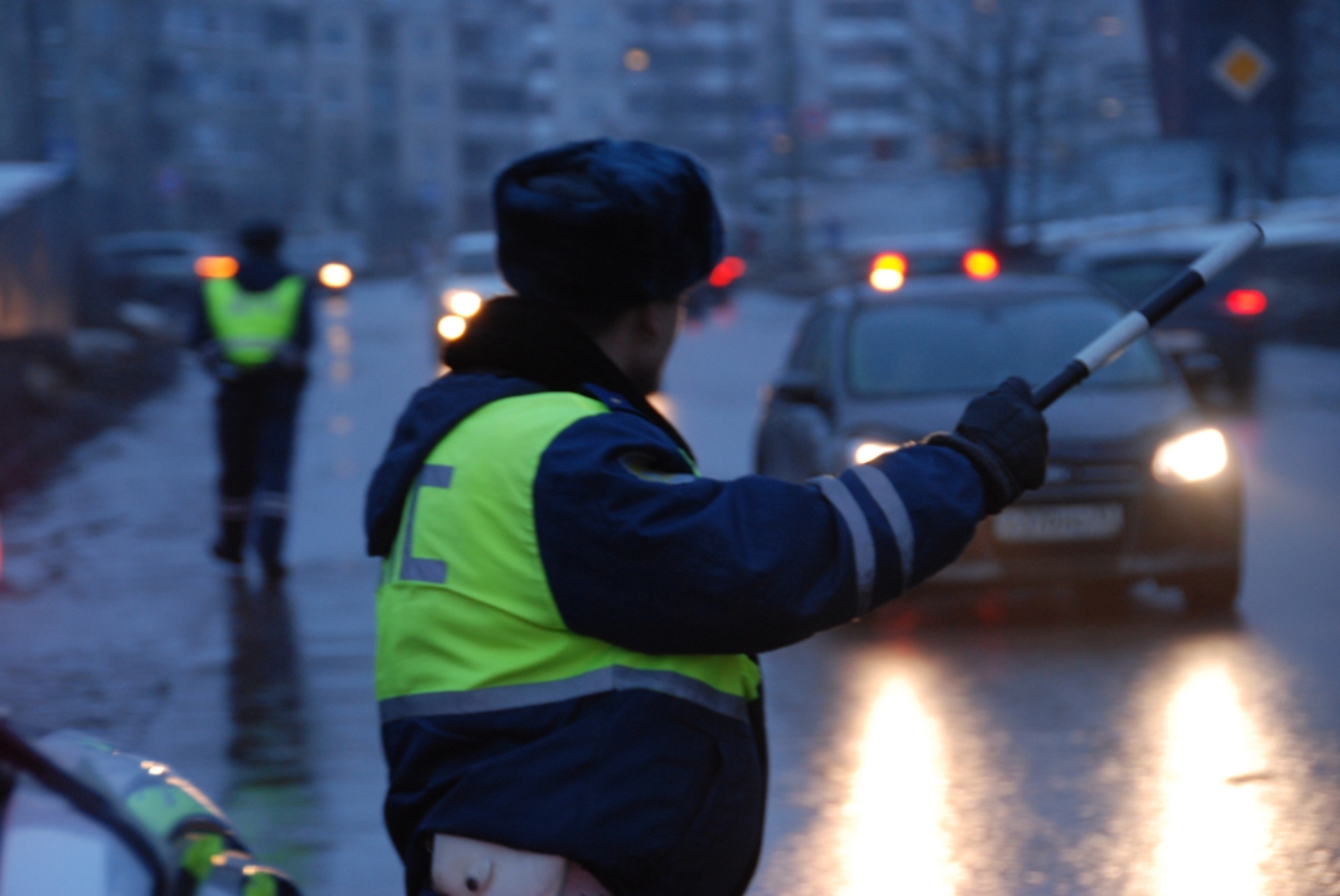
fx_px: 5309
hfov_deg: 14.4
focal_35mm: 142
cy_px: 448
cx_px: 670
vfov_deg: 9.7
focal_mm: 95
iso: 400
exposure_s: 1/20
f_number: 5.3
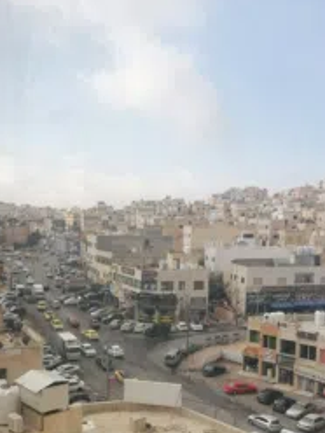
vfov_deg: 43.7
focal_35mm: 42
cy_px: 313
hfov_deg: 34.2
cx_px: 129
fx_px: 526
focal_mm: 5.4
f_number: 1.8
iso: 50
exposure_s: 1/717
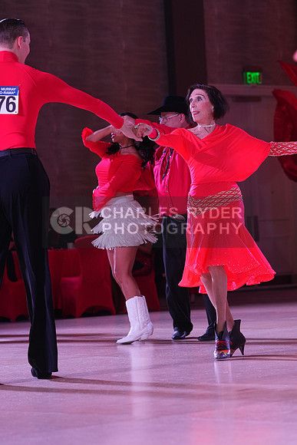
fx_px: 1669
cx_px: 148
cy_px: 222
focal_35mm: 135
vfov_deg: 15.2
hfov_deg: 10.2
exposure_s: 1/200
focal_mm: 135
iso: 1600
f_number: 5
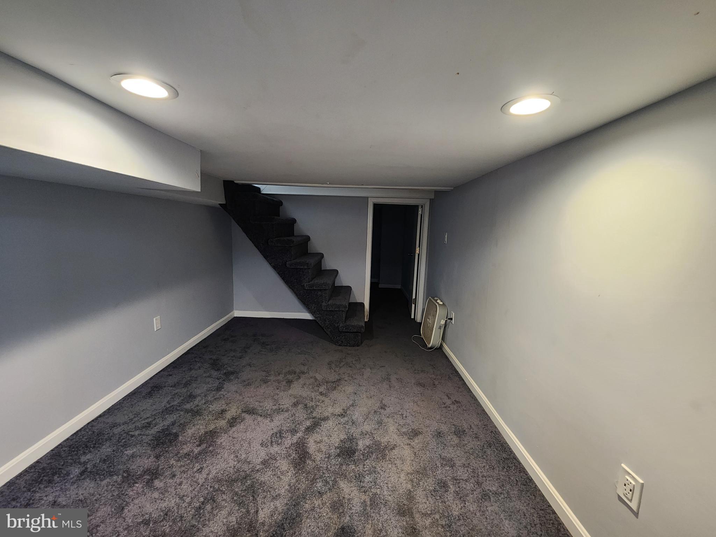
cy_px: 268
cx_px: 358
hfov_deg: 106.2
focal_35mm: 13
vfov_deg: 89.9
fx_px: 269
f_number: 2.2
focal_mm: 2.2
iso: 320
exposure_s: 1/40
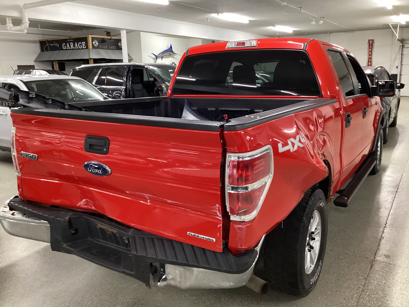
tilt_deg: -13.5
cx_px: 204
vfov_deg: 45.4
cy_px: 154
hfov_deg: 58.4
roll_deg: +0.8
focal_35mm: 31
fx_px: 366
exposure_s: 1/40
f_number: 2.4
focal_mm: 3.3
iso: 400
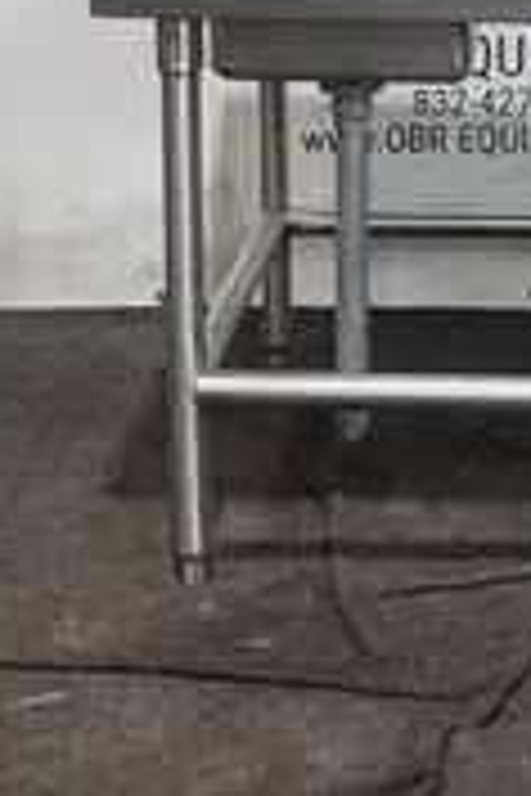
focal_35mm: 86
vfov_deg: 22.6
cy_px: -27
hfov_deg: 15.6
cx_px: 547
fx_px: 1903
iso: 1000
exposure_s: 1/40
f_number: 3.5
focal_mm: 14.12
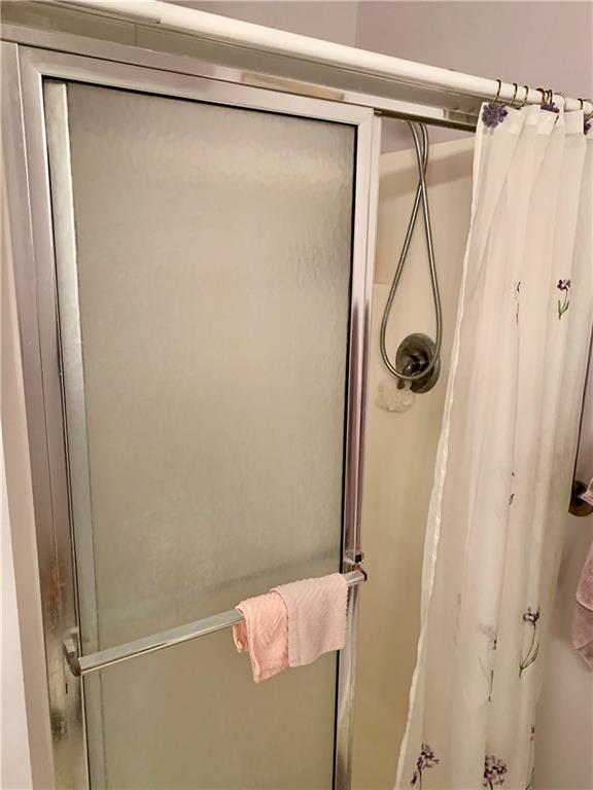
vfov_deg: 67.3
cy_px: 395
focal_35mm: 26
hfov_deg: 53.1
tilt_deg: -12.5
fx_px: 594
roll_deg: -0.6
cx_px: 296
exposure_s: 1/60
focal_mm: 4.25
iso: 250
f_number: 1.8
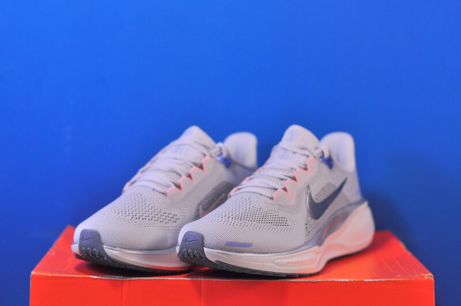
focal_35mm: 75
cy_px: 153
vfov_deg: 18.1
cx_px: 230
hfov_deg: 27.0
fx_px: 959
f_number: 2.8
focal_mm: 50
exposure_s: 1/320
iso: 250
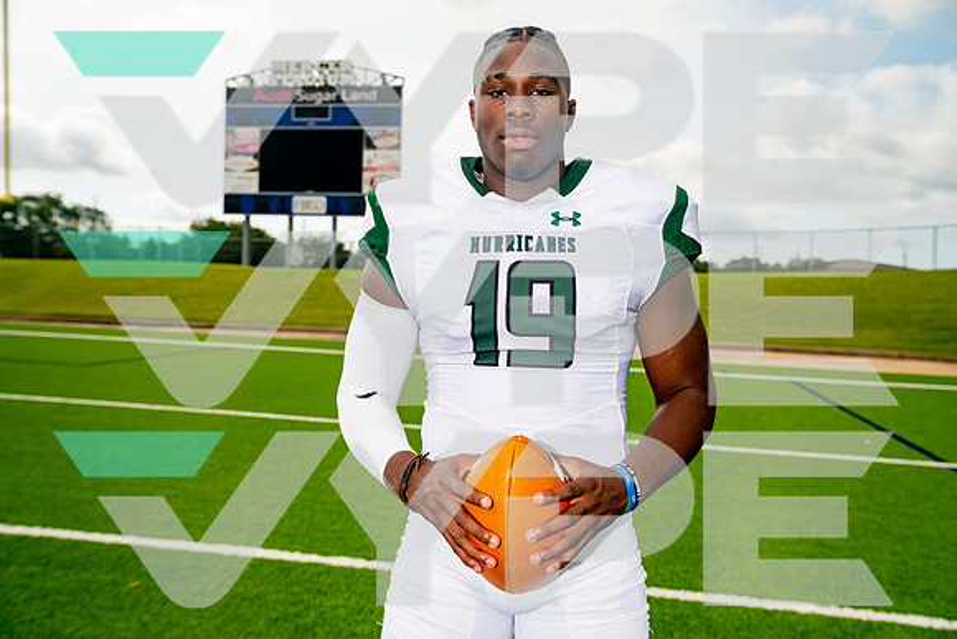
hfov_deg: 55.8
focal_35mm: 34
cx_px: 478
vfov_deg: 38.9
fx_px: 904
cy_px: 320
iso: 250
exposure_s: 1/250
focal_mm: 34
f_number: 4.5
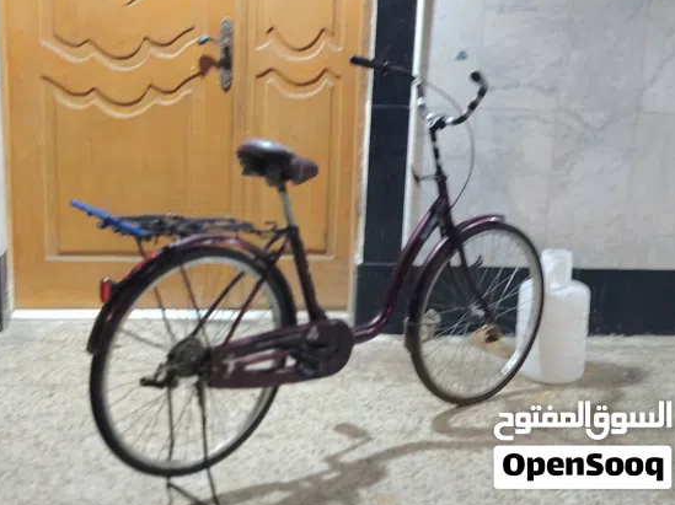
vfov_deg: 26.1
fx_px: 1091
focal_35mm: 56
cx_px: 309
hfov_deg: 34.4
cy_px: 224
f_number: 4
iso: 795
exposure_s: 1/33.3
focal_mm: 5.25
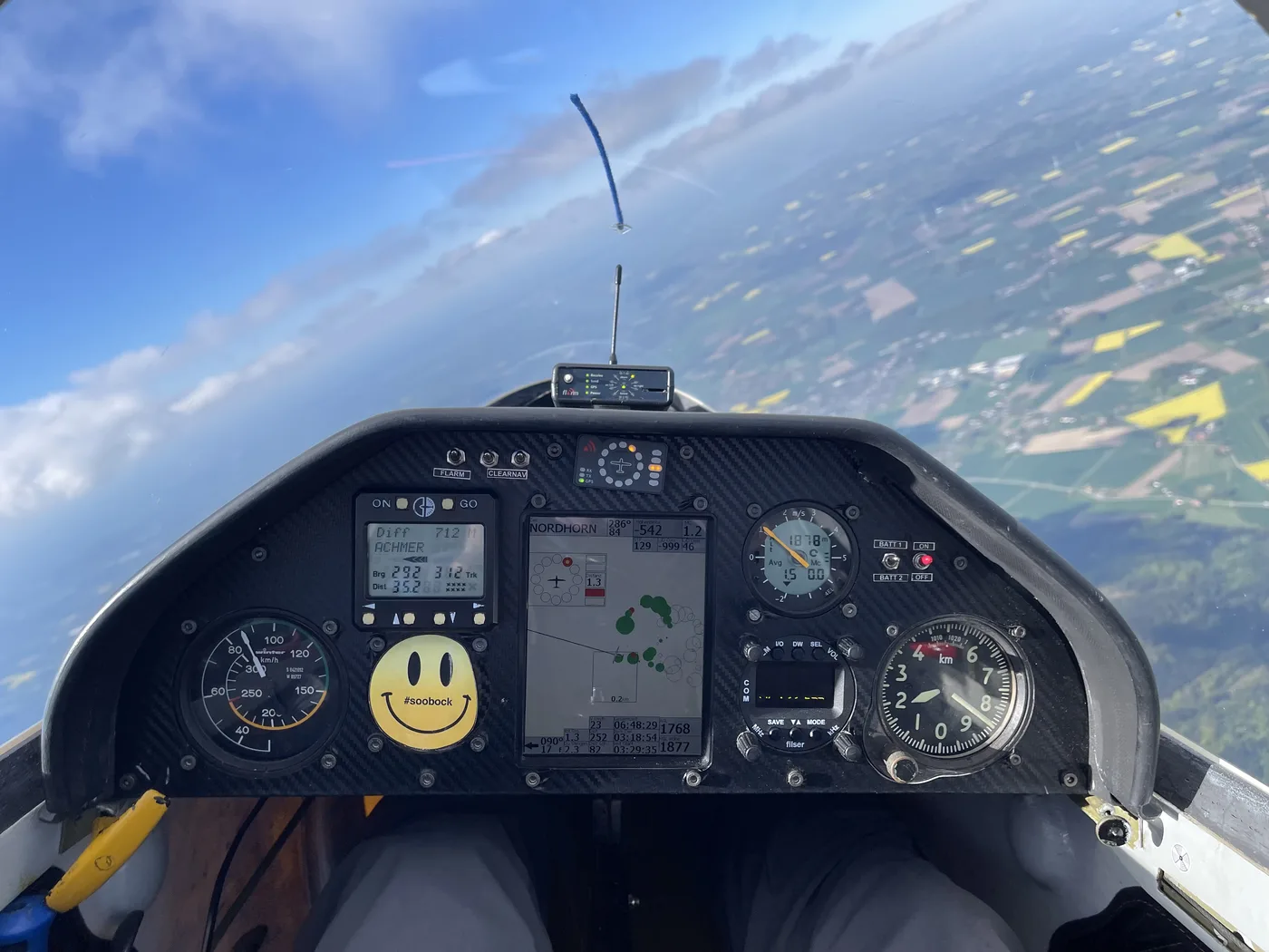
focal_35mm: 25
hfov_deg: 69.4
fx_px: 916
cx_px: 634
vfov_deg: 54.9
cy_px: 476
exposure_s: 1/1946
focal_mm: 5.1
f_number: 1.6
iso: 32
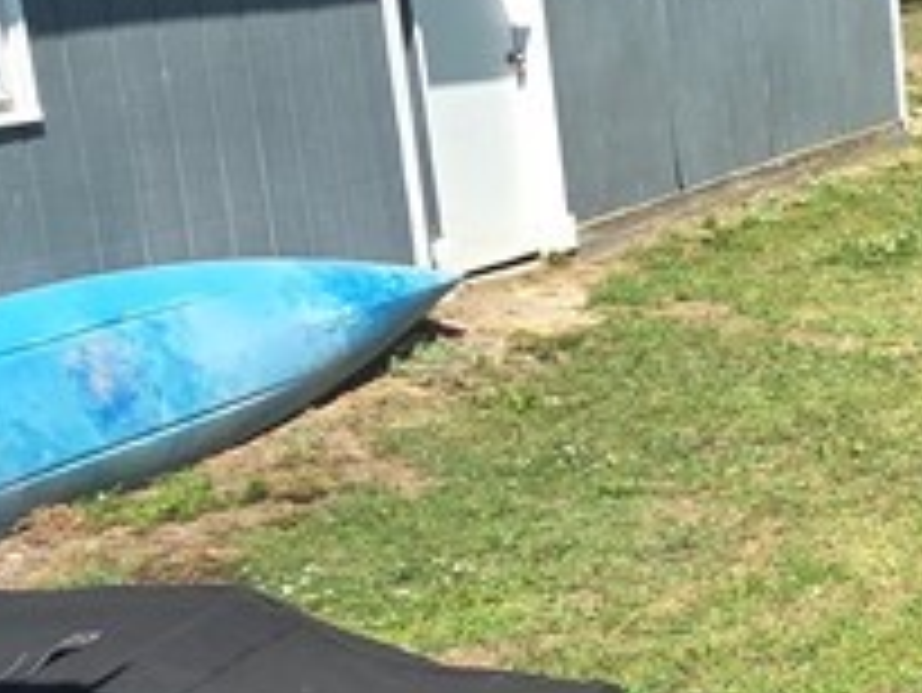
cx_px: 1705
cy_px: 364
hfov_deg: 20.2
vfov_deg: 22.6
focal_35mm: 65
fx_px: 1732
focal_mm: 2.2
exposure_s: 1/2000
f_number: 2.2
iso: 80
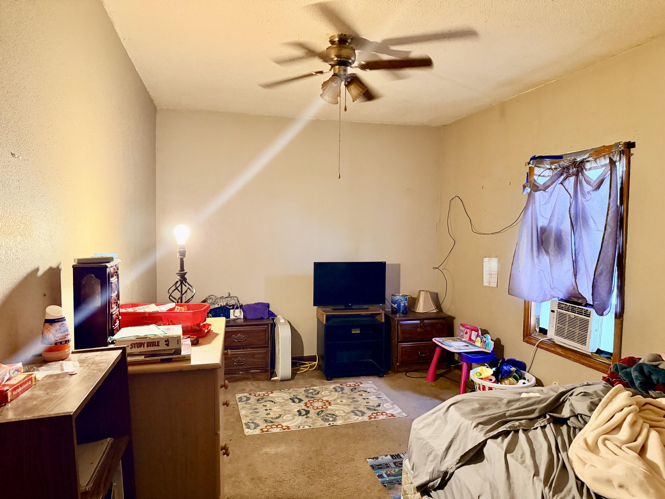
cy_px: 250
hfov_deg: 71.6
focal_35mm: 24
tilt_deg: -3.0
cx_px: 332
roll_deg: +0.0
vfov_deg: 56.8
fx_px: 461
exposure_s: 1/60
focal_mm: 6.76
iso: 800
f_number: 1.78
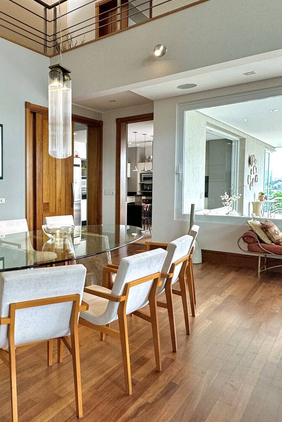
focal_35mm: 21
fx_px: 247
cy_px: 206
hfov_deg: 52.1
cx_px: 26
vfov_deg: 81.2
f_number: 2.2
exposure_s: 1/120
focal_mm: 2.22
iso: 125
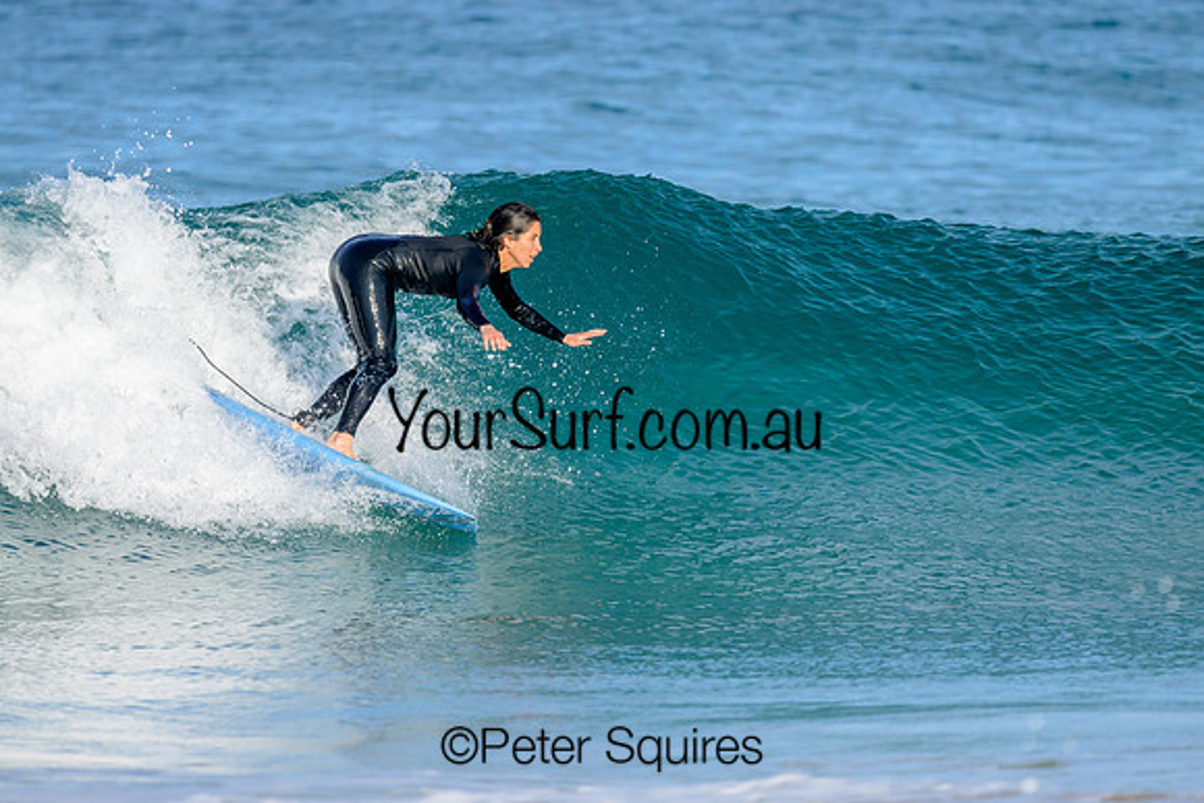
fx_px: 30346
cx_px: 567
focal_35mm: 907
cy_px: 348
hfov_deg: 2.3
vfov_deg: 1.5
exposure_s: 1/2000
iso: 360
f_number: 6.3
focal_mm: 800
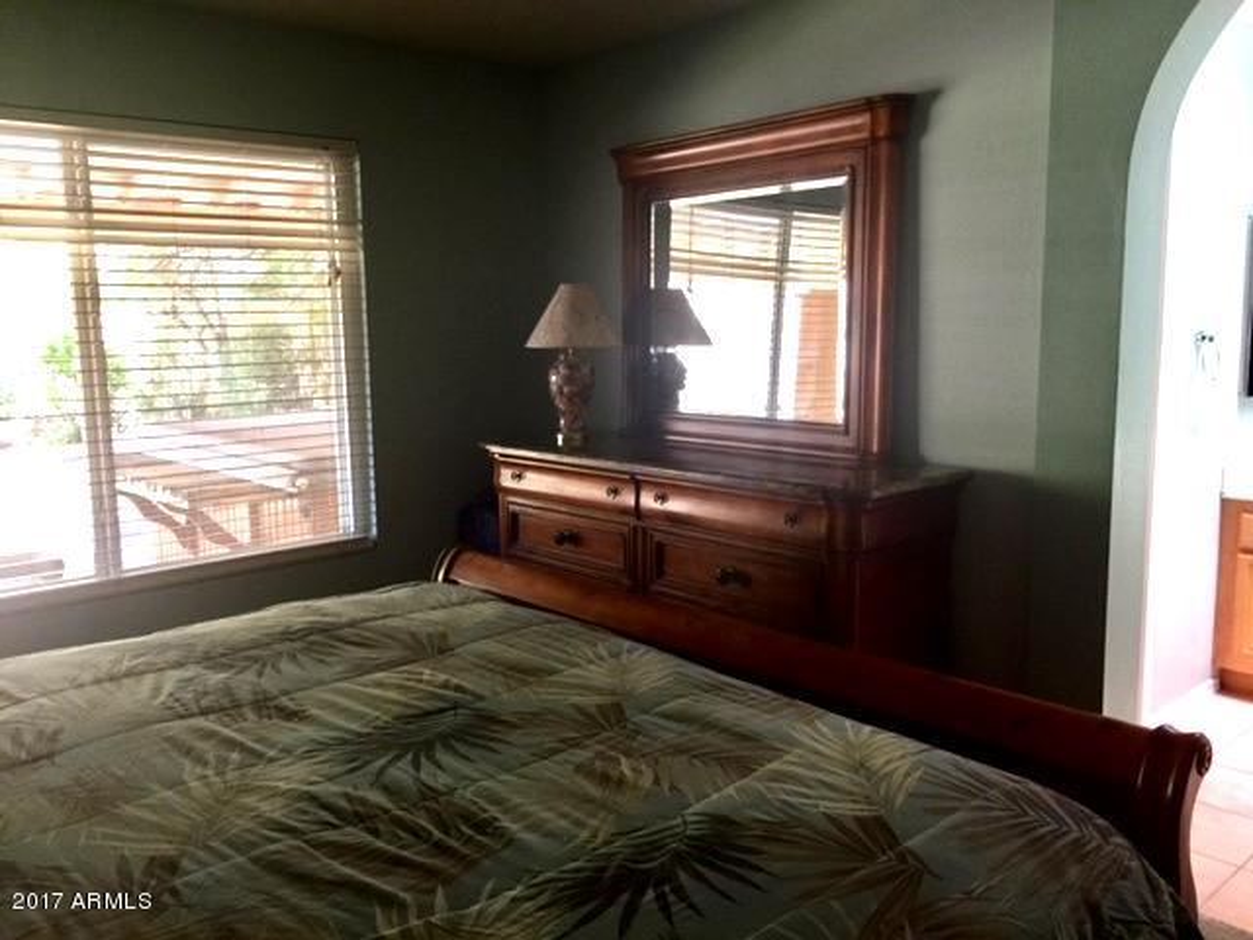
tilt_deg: -8.8
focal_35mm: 29
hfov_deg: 61.7
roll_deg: +0.6
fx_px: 1050
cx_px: 626
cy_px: 470
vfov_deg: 48.2
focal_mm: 4.15
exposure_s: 1/15
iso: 50
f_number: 2.2
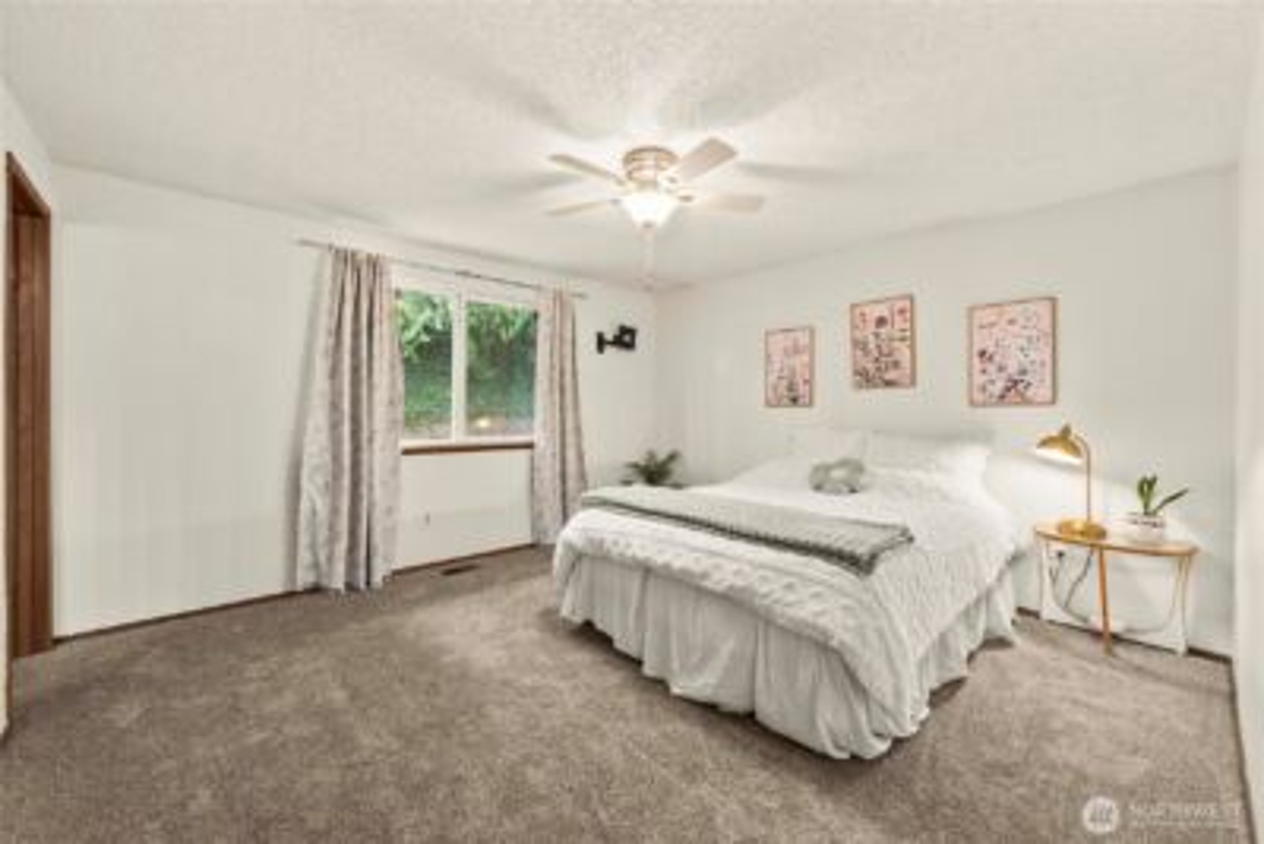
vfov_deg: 81.3
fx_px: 492
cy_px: 422
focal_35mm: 14
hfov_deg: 104.2
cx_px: 632
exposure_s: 1/1.67
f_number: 7.1
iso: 1000
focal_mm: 14
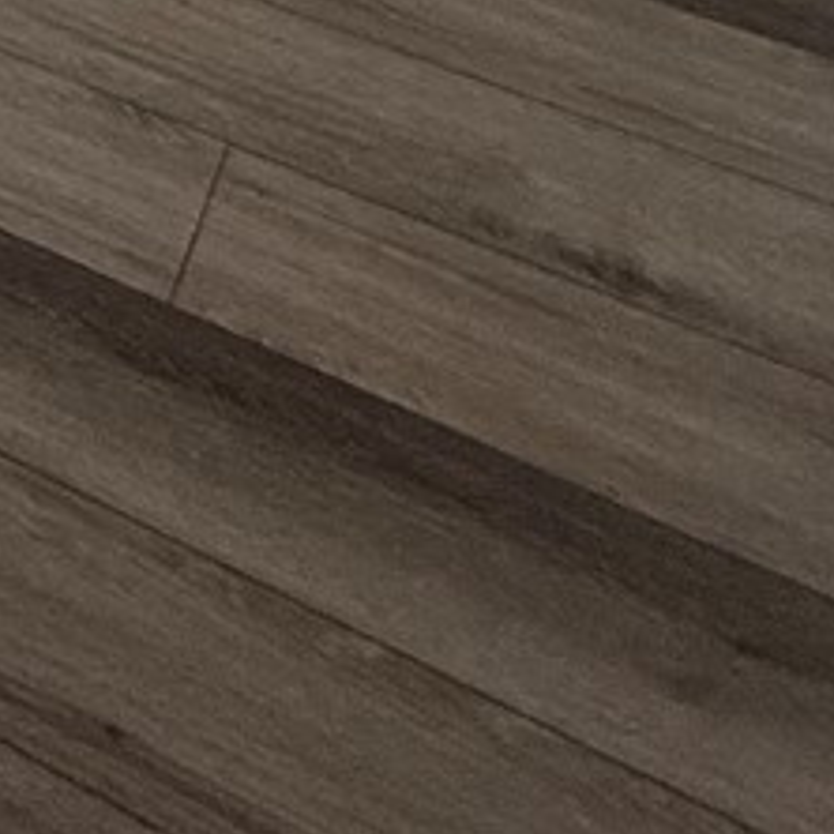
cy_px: -1356
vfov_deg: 12.9
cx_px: -1210
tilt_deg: -6.0
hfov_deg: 13.6
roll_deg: +0.9
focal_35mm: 89
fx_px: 2426
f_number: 2.2
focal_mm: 2.22
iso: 100
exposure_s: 1/99
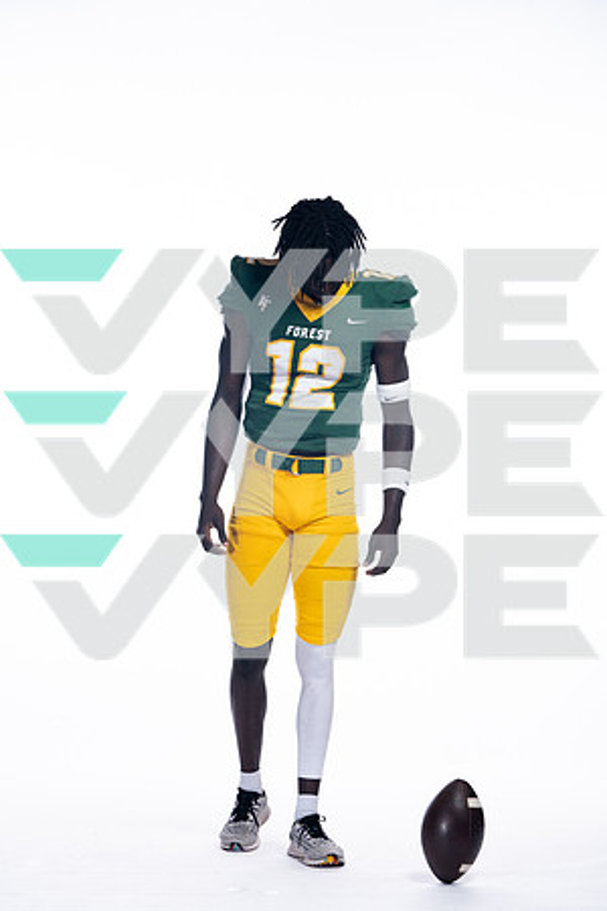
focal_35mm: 109
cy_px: 456
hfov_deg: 12.6
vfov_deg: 18.8
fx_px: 2757
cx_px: 304
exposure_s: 1/250
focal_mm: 109
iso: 400
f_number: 6.3
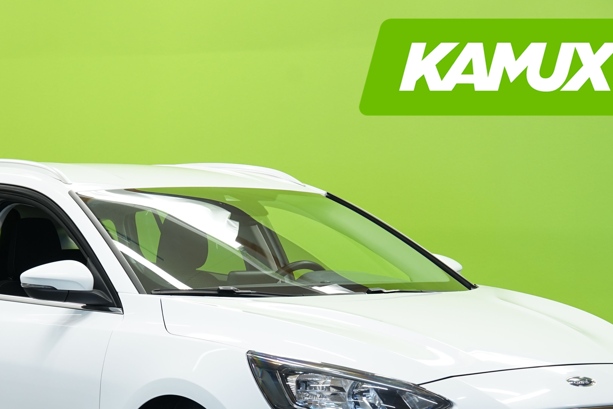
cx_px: 217
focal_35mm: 125
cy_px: 358
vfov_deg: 10.9
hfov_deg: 16.4
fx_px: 2128
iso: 500
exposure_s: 1/20
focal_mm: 68
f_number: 5.6
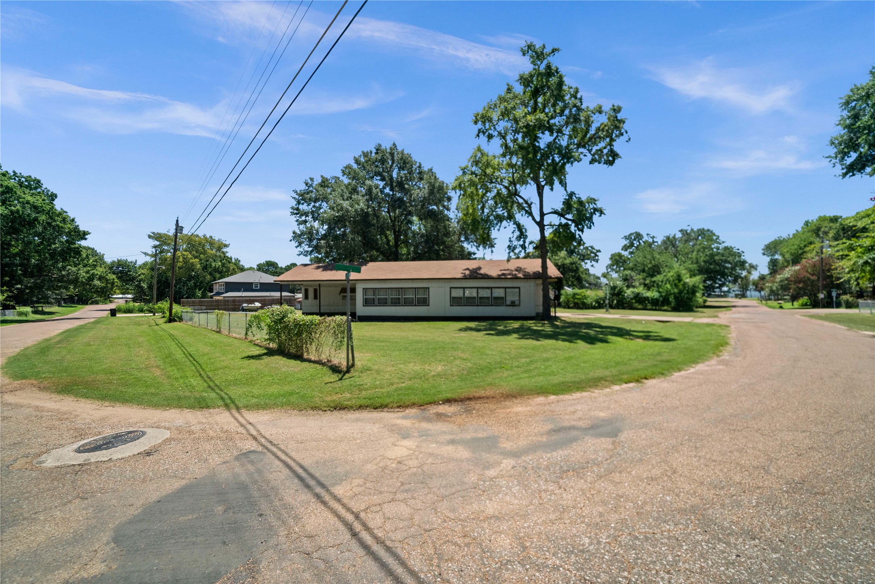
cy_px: 292
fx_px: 292
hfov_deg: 112.6
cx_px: 438
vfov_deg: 90.0
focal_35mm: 12
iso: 1250
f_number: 5.6
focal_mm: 12
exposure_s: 1/2500
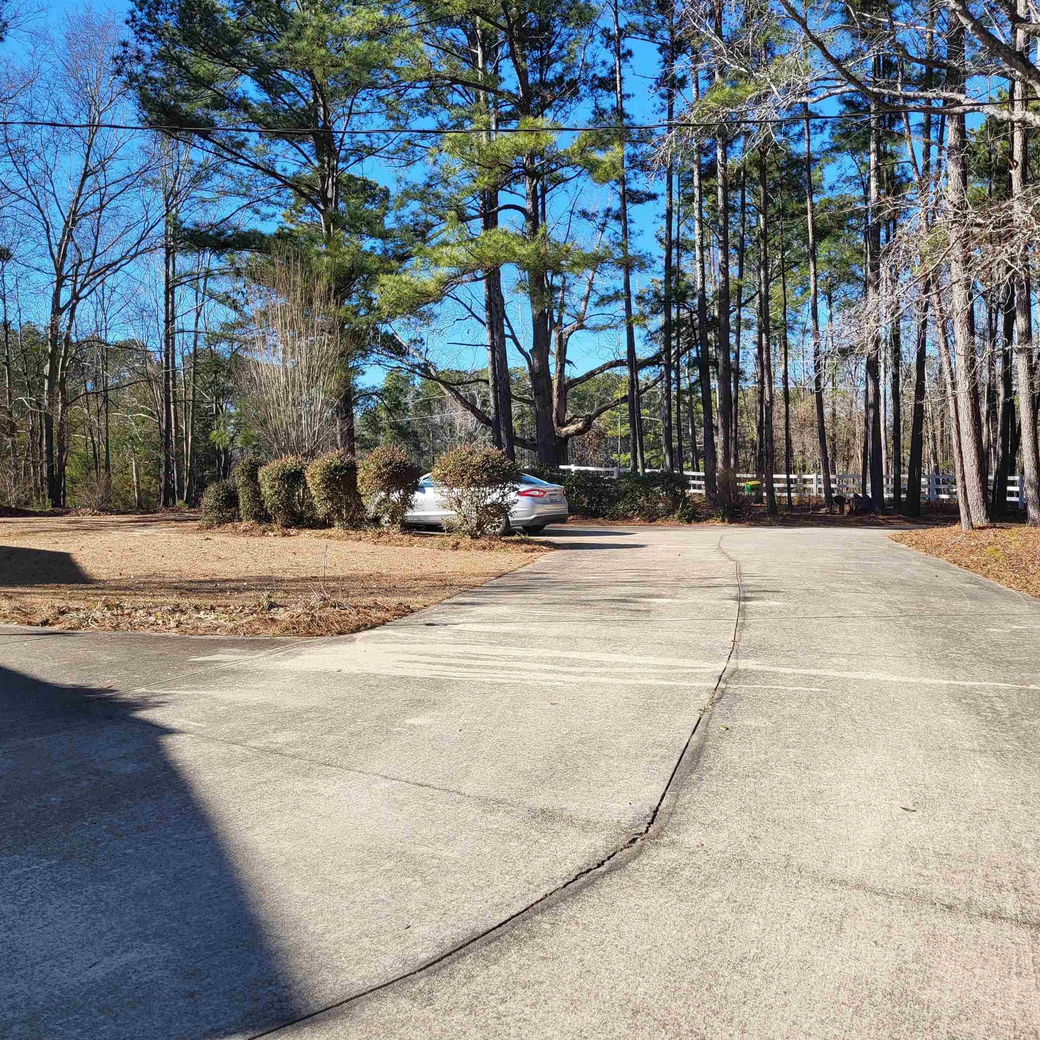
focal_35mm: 31
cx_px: 513
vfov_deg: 52.5
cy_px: 525
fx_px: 1054
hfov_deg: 52.5
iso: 40
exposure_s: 1/1321
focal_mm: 5.4
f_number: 1.8
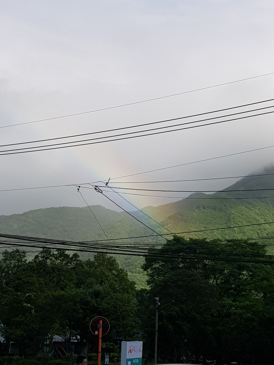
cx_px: 137
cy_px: 182
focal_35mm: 26
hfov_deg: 53.1
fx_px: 274
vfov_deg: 67.3
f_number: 1.7
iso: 40
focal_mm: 4.2
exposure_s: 1/2120
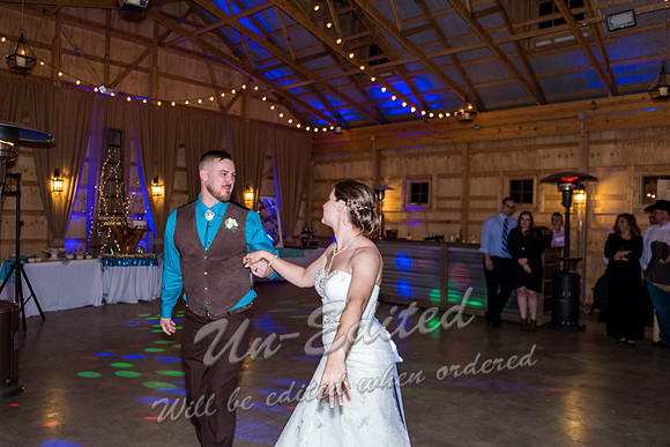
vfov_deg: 48.0
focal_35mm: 27
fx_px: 503
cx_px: 335
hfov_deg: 67.4
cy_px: 224
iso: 1600
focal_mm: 18
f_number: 2.8
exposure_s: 1/200
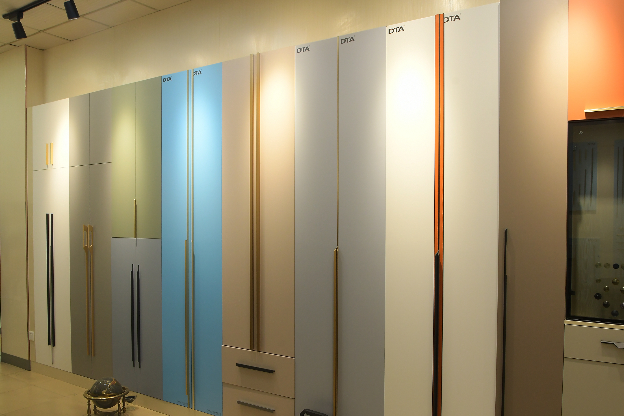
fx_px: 520
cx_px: 312
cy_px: 208
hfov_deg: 61.9
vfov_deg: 43.6
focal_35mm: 30
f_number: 11
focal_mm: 20
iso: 1250
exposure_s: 1/60
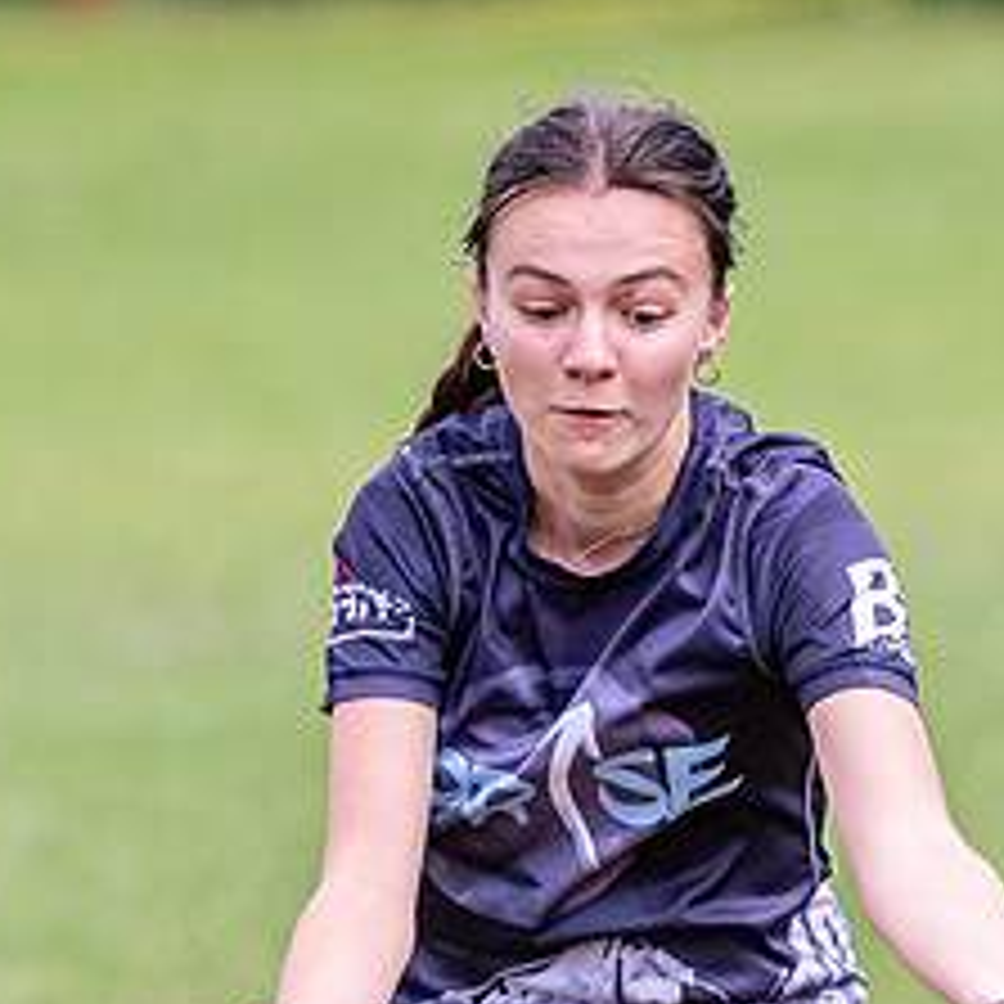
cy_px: 693
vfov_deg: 2.0
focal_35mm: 868
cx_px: 642
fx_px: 28483
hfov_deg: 2.0
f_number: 3.2
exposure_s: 1/2500
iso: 500
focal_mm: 200
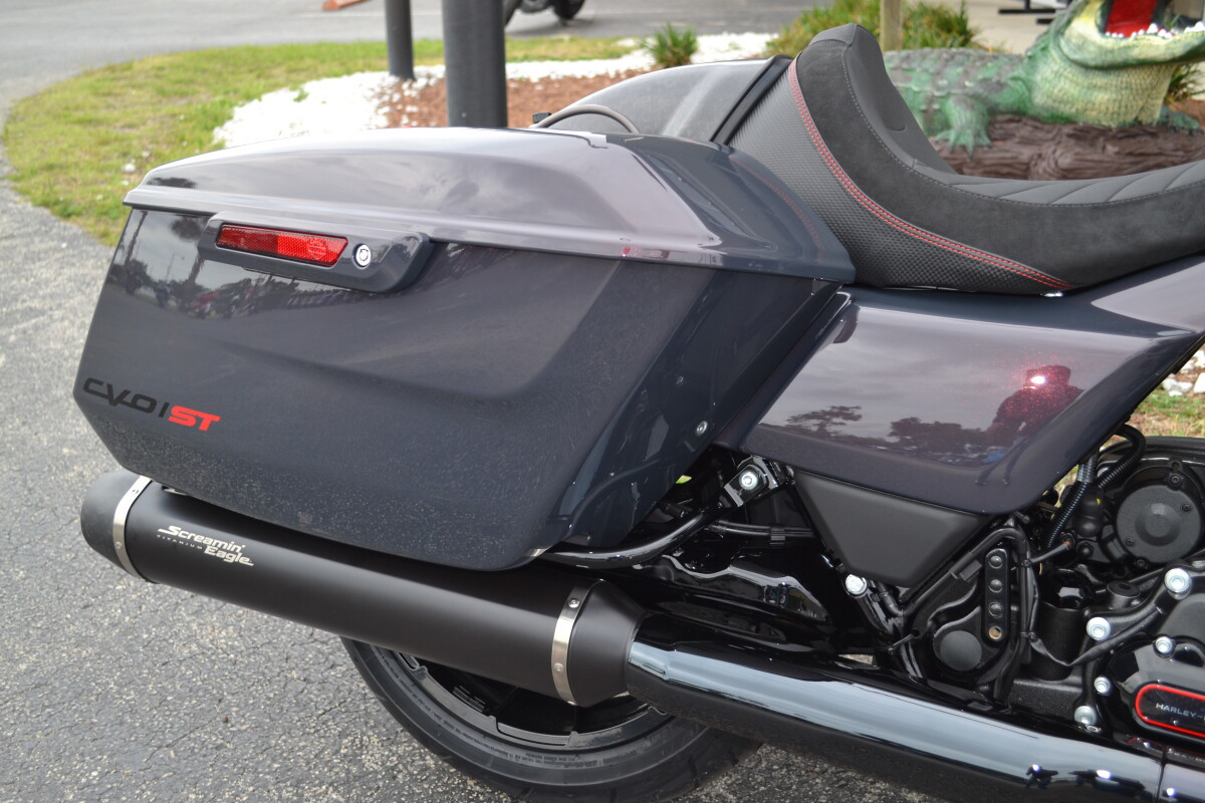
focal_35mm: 36
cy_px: 402
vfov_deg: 36.9
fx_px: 1205
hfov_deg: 53.1
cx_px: 602
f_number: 4
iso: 200
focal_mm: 24
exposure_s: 1/125
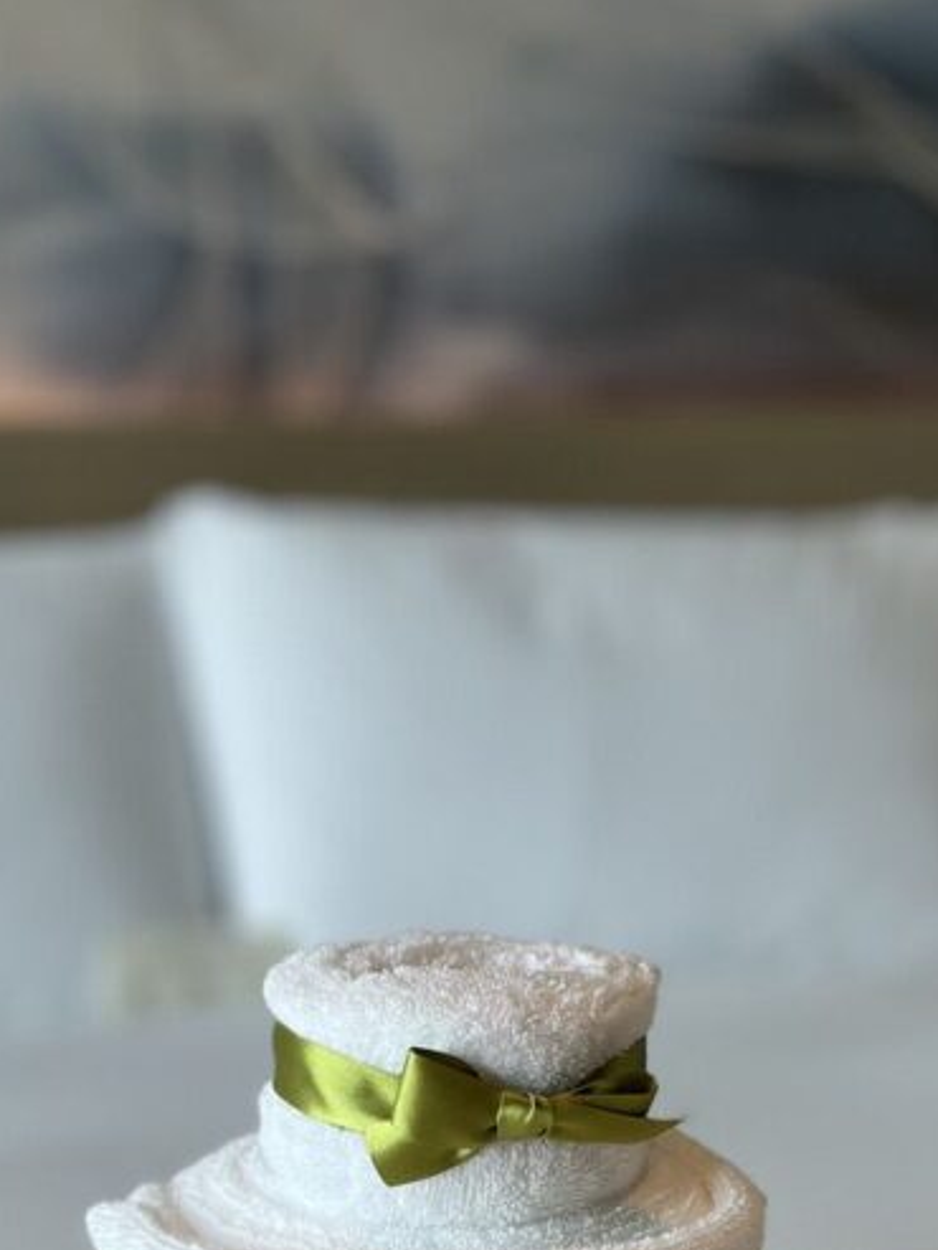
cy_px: 1045
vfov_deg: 34.2
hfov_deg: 27.0
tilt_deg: -11.3
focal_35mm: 54
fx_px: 1950
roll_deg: +1.8
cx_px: 548
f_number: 1.5
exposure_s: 1/132
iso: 32
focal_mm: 5.7
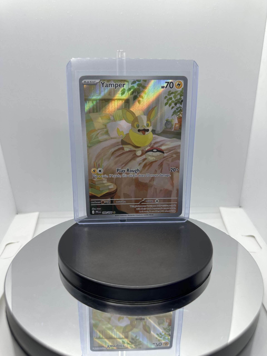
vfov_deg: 71.6
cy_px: 178
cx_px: 134
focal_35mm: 24
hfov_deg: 56.8
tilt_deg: -16.5
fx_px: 247
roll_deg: -0.3
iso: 80
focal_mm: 6.86
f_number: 1.78
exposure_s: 1/489
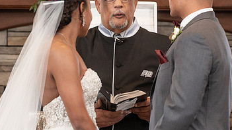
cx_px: 116
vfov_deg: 3.0
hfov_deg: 5.3
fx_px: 2502
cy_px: 68
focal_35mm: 407
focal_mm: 198
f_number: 4
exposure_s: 1/200
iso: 2000
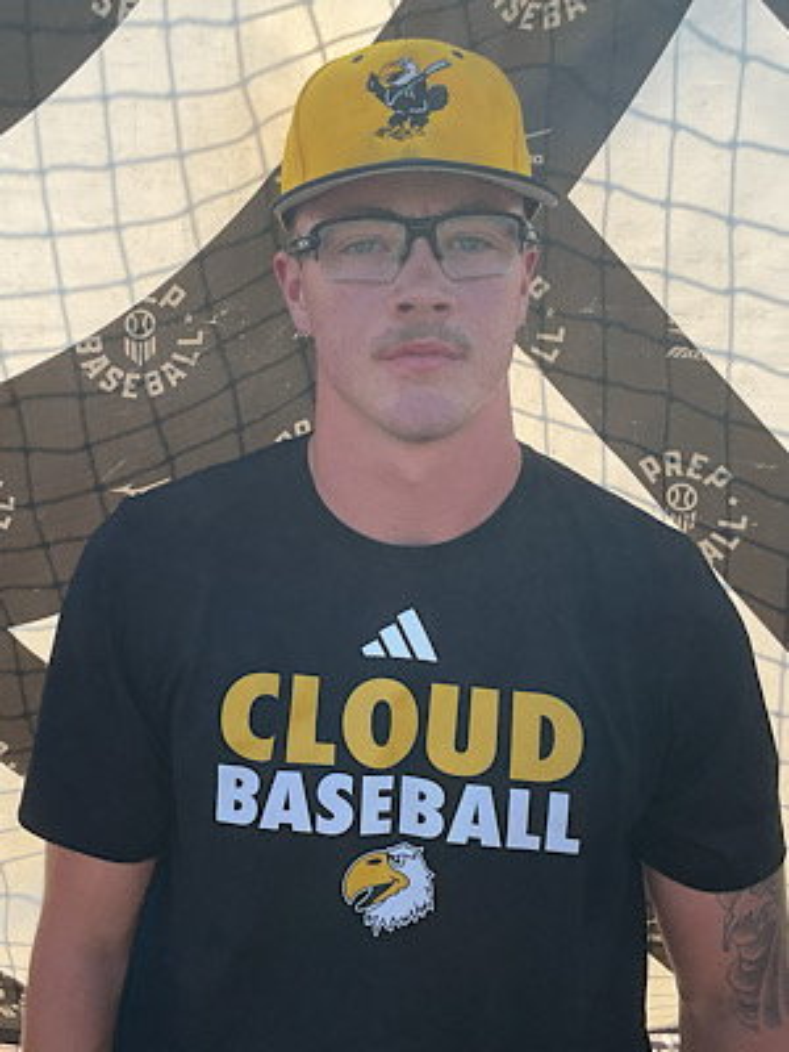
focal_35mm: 29
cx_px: 394
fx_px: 881
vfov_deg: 61.7
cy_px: 526
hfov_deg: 48.2
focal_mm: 3
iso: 16
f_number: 1.8
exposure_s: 1/804
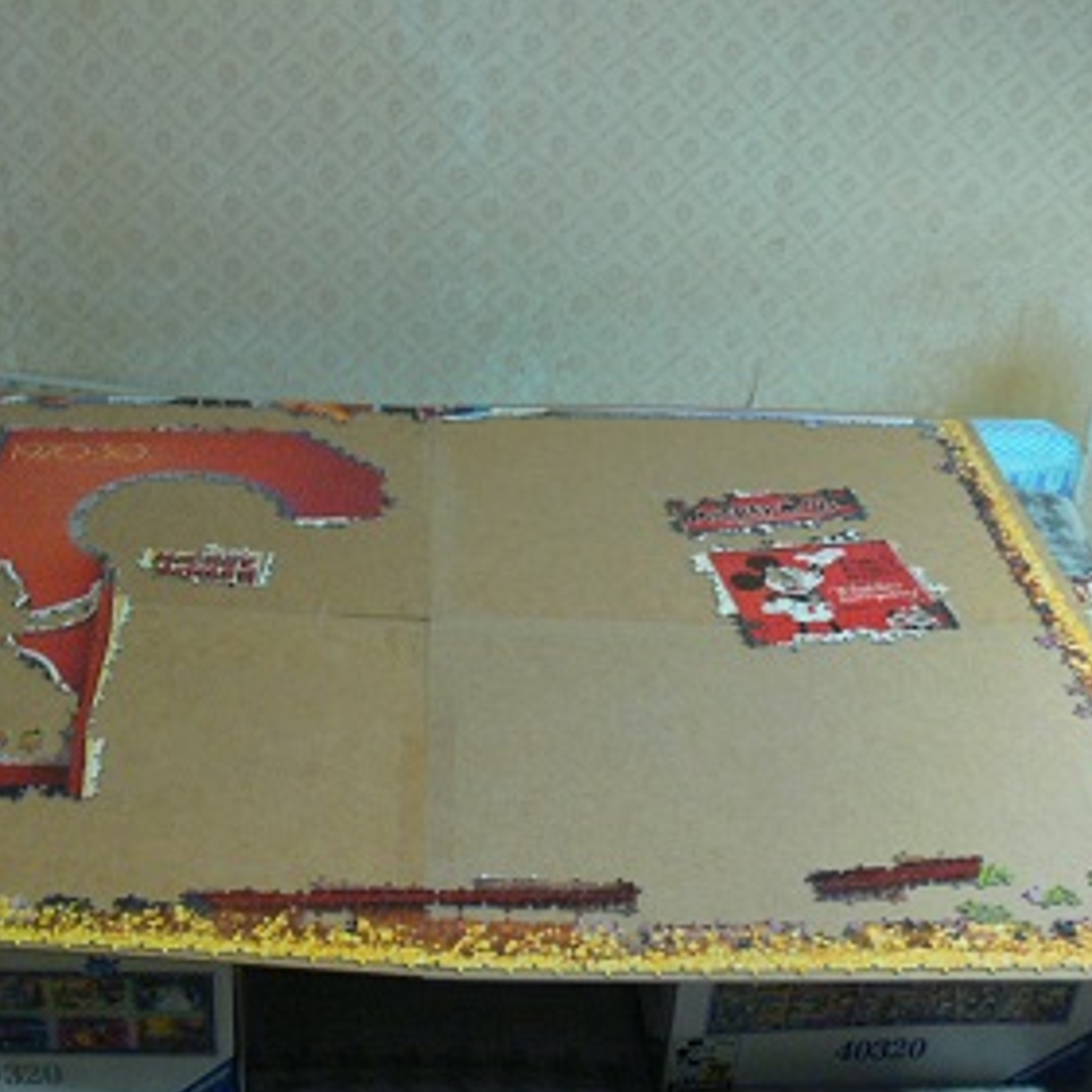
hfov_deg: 38.1
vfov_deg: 38.3
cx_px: 420
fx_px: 1570
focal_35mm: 44
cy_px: 567
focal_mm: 7.4
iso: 200
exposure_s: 1/8
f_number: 2.8
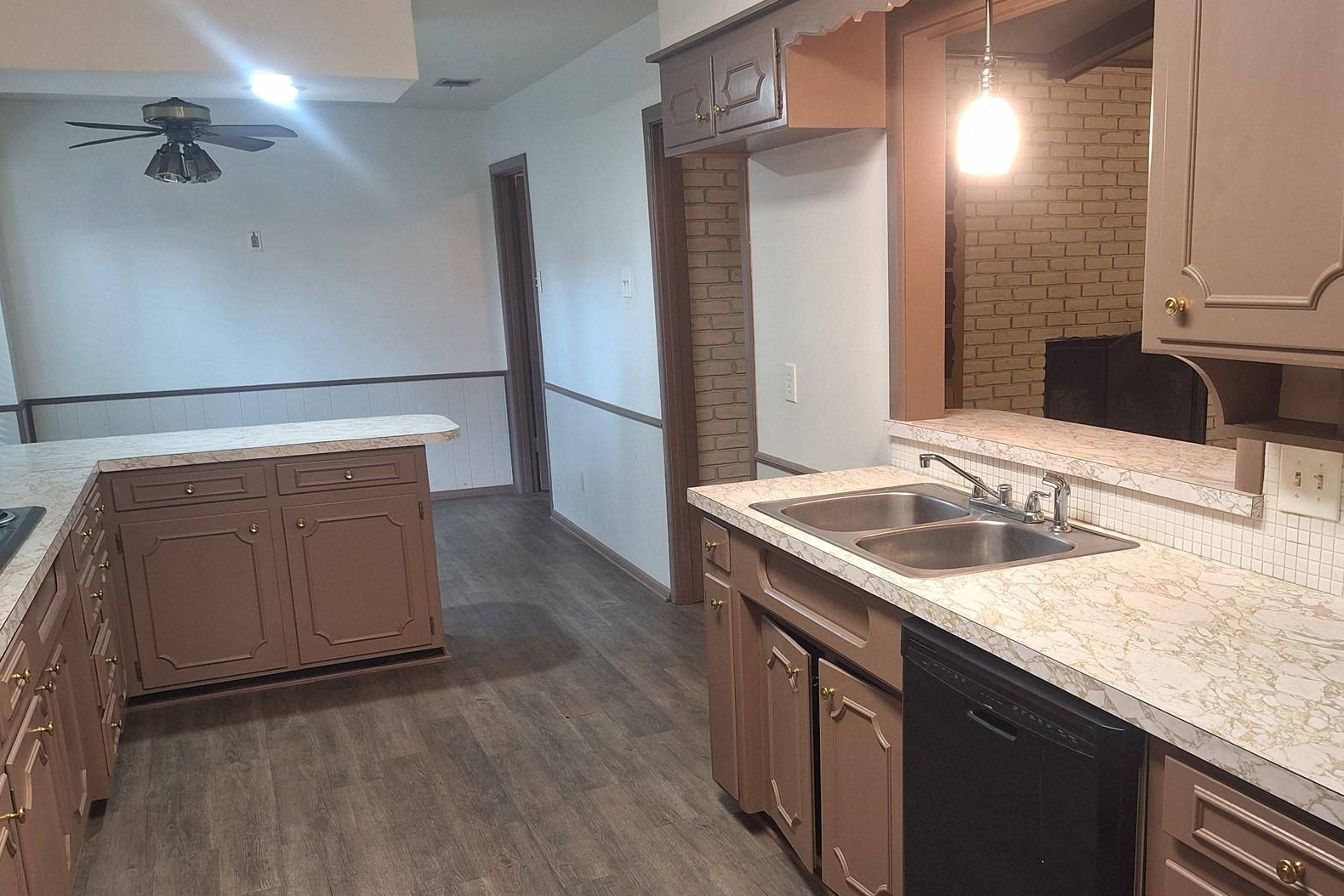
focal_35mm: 31
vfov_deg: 42.3
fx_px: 1157
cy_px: 504
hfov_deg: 59.8
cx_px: 798
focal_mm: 5.54
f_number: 1.8
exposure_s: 1/40
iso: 200
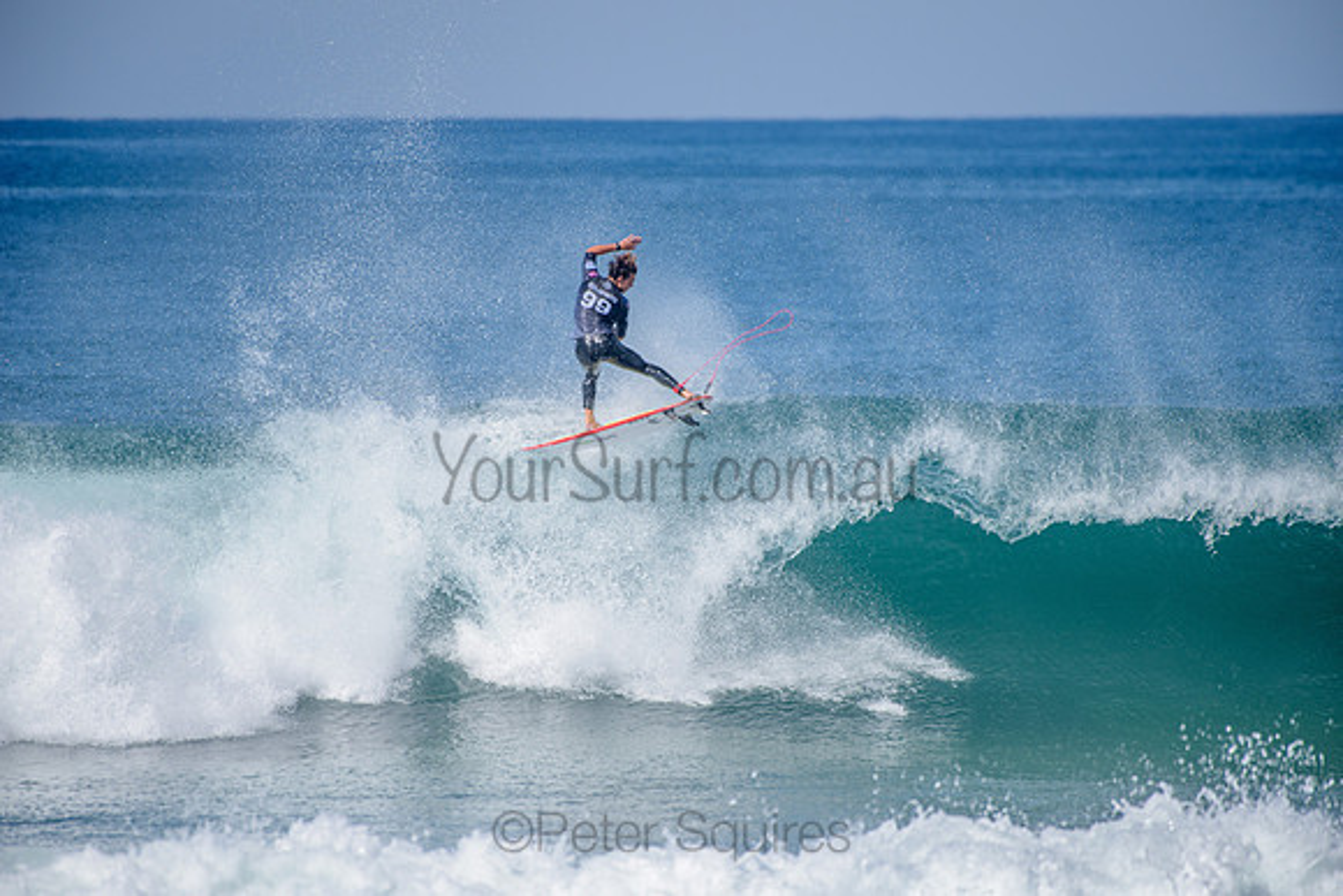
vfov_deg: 2.8
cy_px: 448
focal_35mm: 500
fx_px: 18656
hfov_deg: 4.1
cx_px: 672
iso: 160
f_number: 5.6
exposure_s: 1/2000
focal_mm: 500
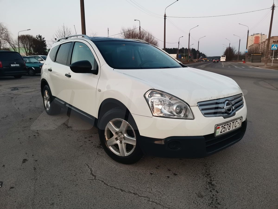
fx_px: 209
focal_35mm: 26
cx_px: 139
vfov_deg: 53.1
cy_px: 104
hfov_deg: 67.3
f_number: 1.8
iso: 320
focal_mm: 4.75
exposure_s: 1/100
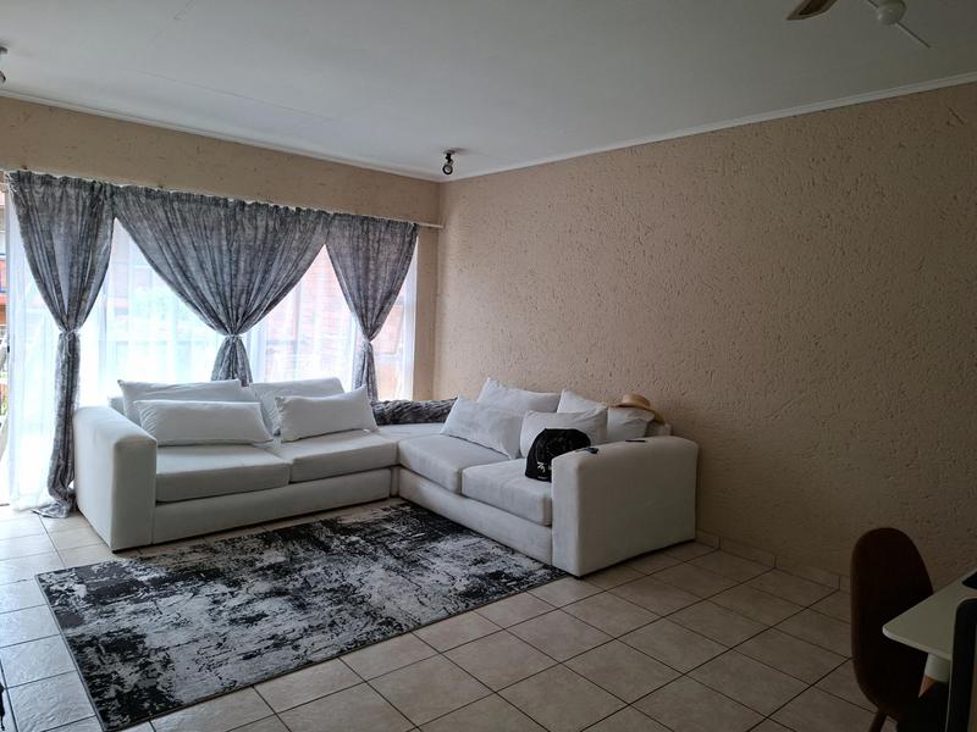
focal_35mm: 23
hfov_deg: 73.9
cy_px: 366
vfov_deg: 58.9
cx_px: 488
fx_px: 649
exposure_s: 1/100
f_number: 1.8
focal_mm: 5.54
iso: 80
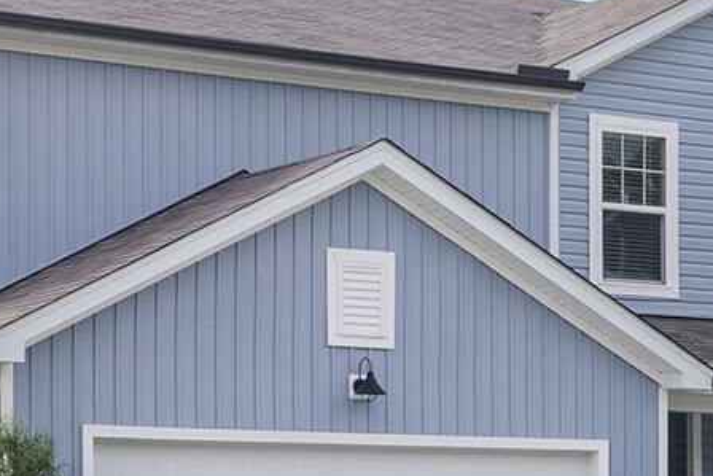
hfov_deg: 16.4
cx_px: 356
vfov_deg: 10.9
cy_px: 403
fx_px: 2476
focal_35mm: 125
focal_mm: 35
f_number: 14
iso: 100
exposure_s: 1/40
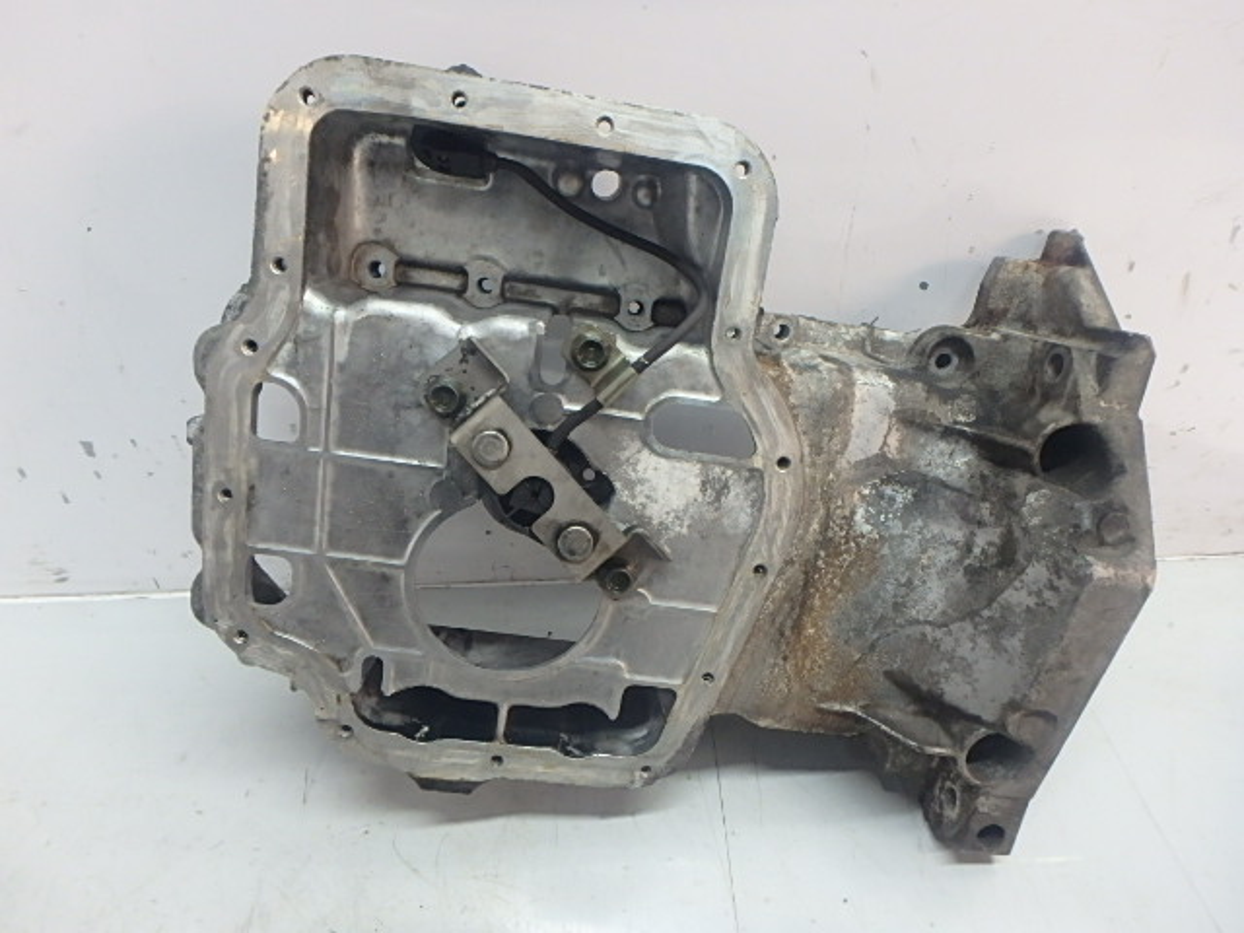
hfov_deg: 79.0
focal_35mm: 21
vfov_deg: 63.4
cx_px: 622
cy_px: 466
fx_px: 755
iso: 320
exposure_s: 1/30
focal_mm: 3.7
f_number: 3.5
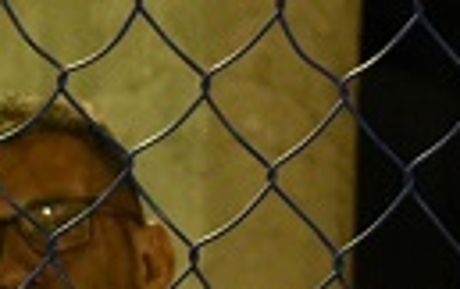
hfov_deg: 3.8
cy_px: 837
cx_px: -360
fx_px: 6804
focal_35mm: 542
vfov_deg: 2.4
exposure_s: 1/320
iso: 10000
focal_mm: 86
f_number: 4.5
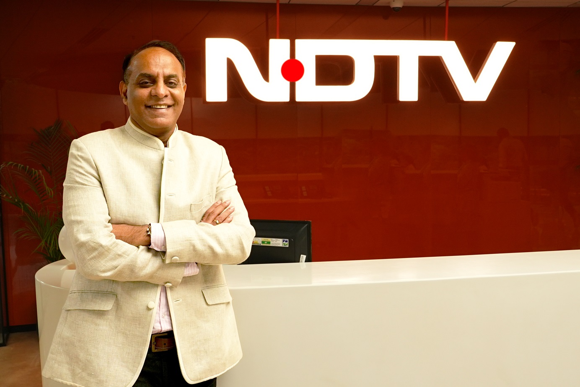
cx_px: 290
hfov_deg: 53.1
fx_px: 580
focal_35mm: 36
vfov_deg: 36.9
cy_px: 194
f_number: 8
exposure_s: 1/50
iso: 1250
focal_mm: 24
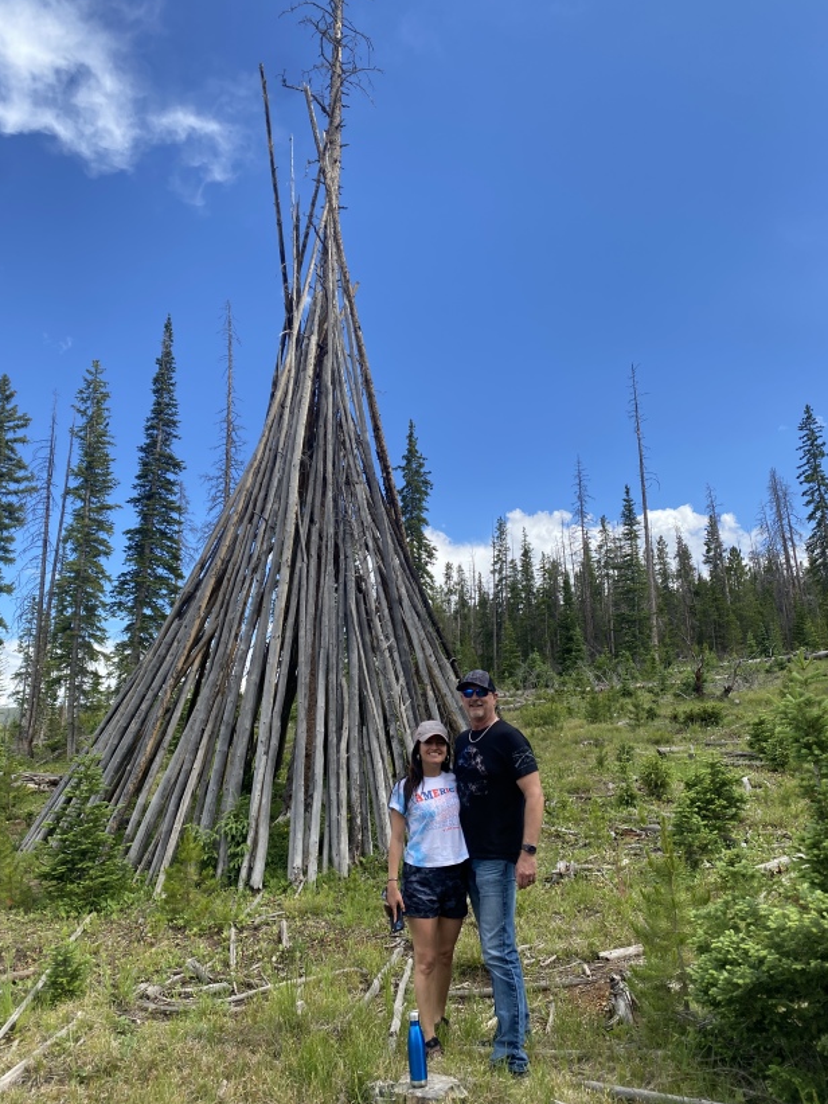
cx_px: 409
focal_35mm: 27
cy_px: 556
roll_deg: +0.0
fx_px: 861
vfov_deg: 65.3
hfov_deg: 51.4
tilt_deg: +14.5
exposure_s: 1/1206
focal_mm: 4.25
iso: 32
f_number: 1.8
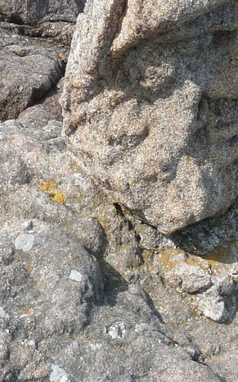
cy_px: 189
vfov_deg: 22.8
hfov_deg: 14.3
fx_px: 945
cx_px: 75
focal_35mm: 91
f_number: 4
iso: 80
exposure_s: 1/320
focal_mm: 4.1
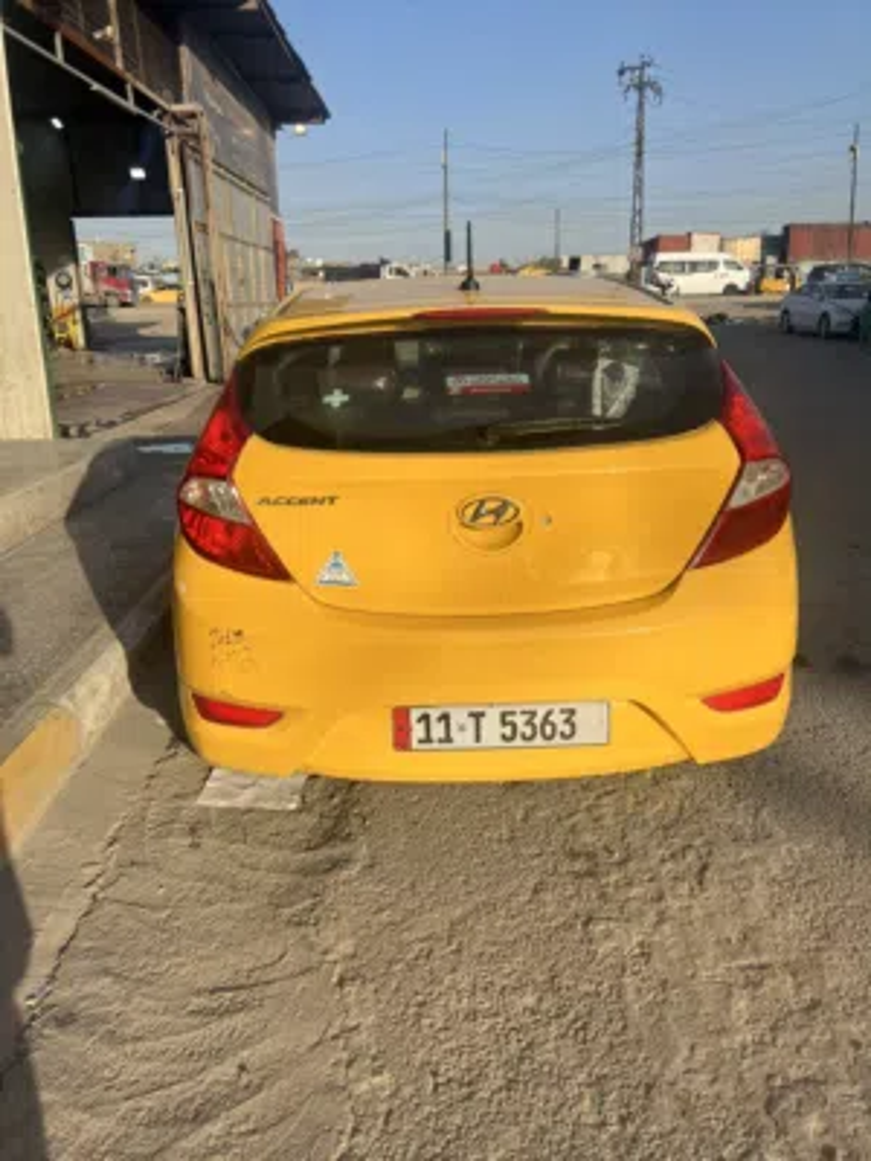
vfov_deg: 67.3
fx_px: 872
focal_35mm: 26
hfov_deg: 53.1
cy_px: 580
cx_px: 436
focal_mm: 5.7
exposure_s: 1/3460
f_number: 1.5
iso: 50
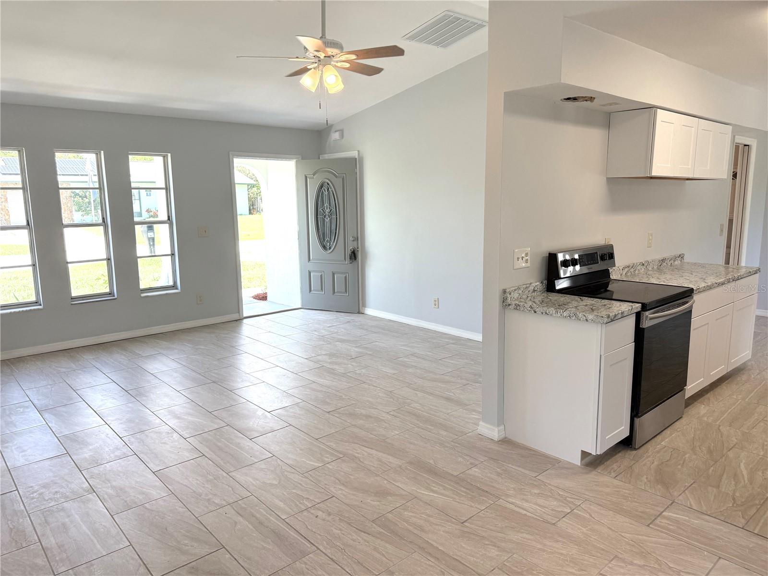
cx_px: 384
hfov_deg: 71.6
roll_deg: +0.7
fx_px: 532
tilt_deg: -8.4
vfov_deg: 56.8
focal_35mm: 24
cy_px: 288
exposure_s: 1/481
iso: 100
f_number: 1.78
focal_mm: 6.76
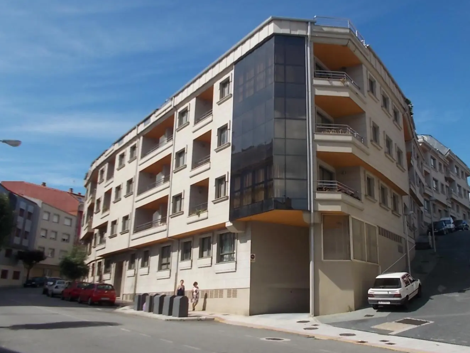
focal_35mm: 33
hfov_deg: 54.7
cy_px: 159
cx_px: 293
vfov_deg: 42.9
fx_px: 448
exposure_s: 1/160
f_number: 8
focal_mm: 4.6
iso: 80
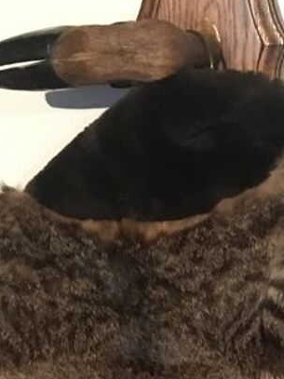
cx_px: 198
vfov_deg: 17.9
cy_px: 604
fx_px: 1040
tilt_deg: -26.8
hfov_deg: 15.5
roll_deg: +1.6
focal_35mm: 95
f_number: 2.2
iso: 200
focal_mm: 4.15
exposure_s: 1/17
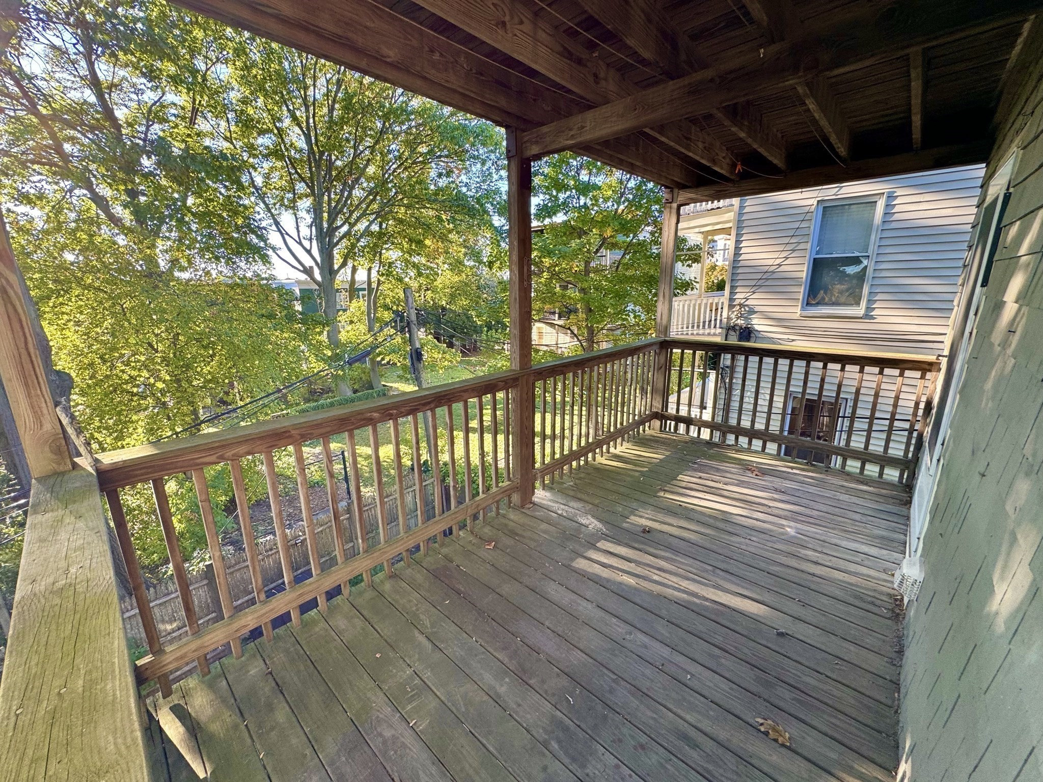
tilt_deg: -13.4
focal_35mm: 14
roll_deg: +0.5
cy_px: 391
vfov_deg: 85.7
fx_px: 422
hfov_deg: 102.1
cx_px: 522
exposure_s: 1/99
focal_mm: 2.22
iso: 50
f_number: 2.2
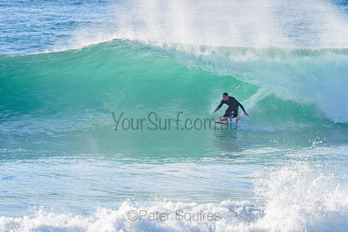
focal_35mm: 613
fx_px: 5929
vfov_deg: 2.2
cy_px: 91
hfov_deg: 3.4
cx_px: 213
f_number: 5.6
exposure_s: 1/2000
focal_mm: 500
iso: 220
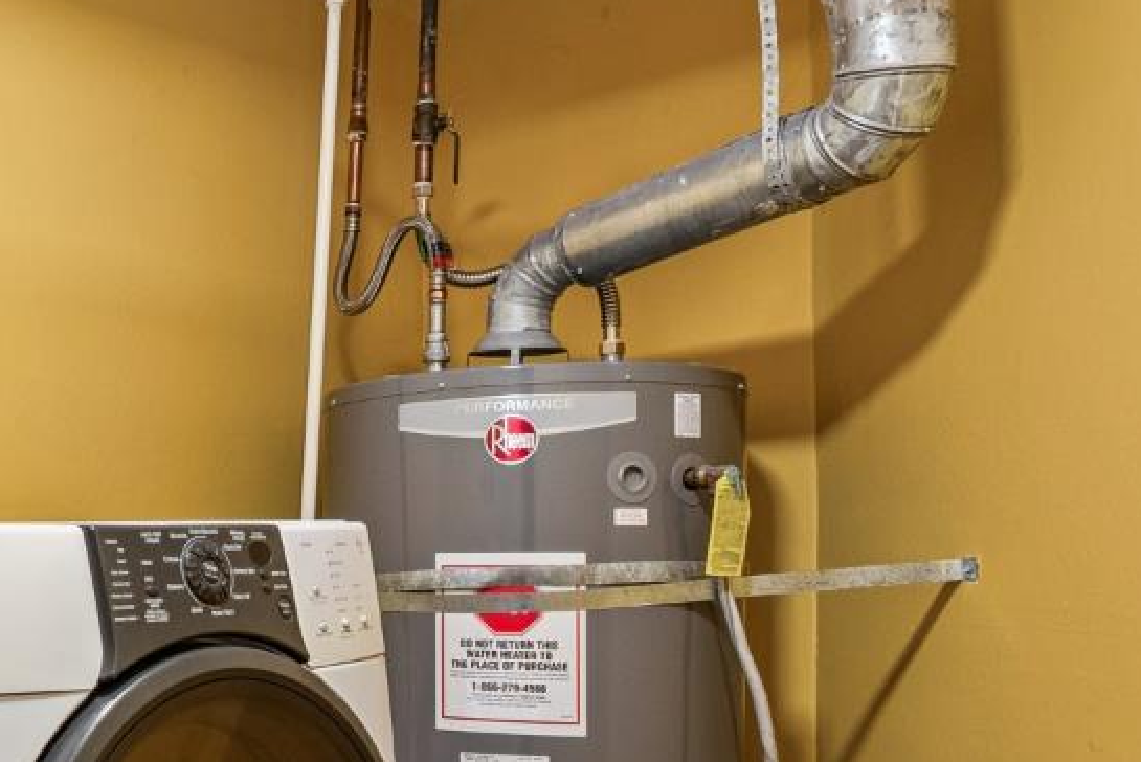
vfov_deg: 30.1
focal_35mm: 44
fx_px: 1395
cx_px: -140
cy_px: 559
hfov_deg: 36.8
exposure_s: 1/4
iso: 640
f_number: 8
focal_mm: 16
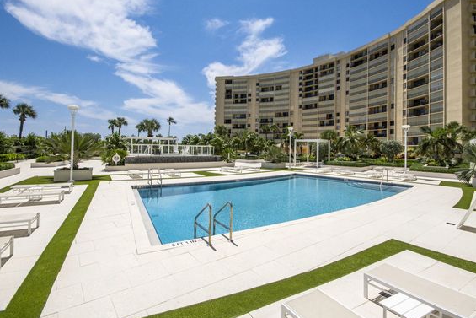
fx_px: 225
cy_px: 144
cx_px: 229
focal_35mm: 17
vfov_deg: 70.3
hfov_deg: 93.2
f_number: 8
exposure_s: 1/1600
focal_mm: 10
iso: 100
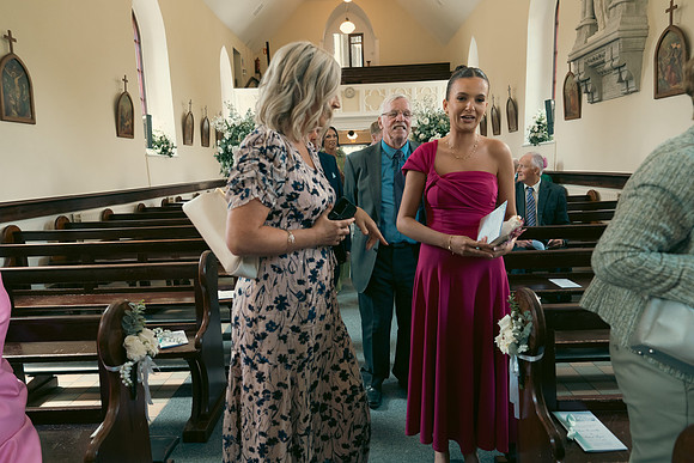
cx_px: 347
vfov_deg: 53.2
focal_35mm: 24
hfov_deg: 73.7
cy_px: 232
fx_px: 463
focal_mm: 24
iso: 2500
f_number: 3.5
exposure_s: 1/250
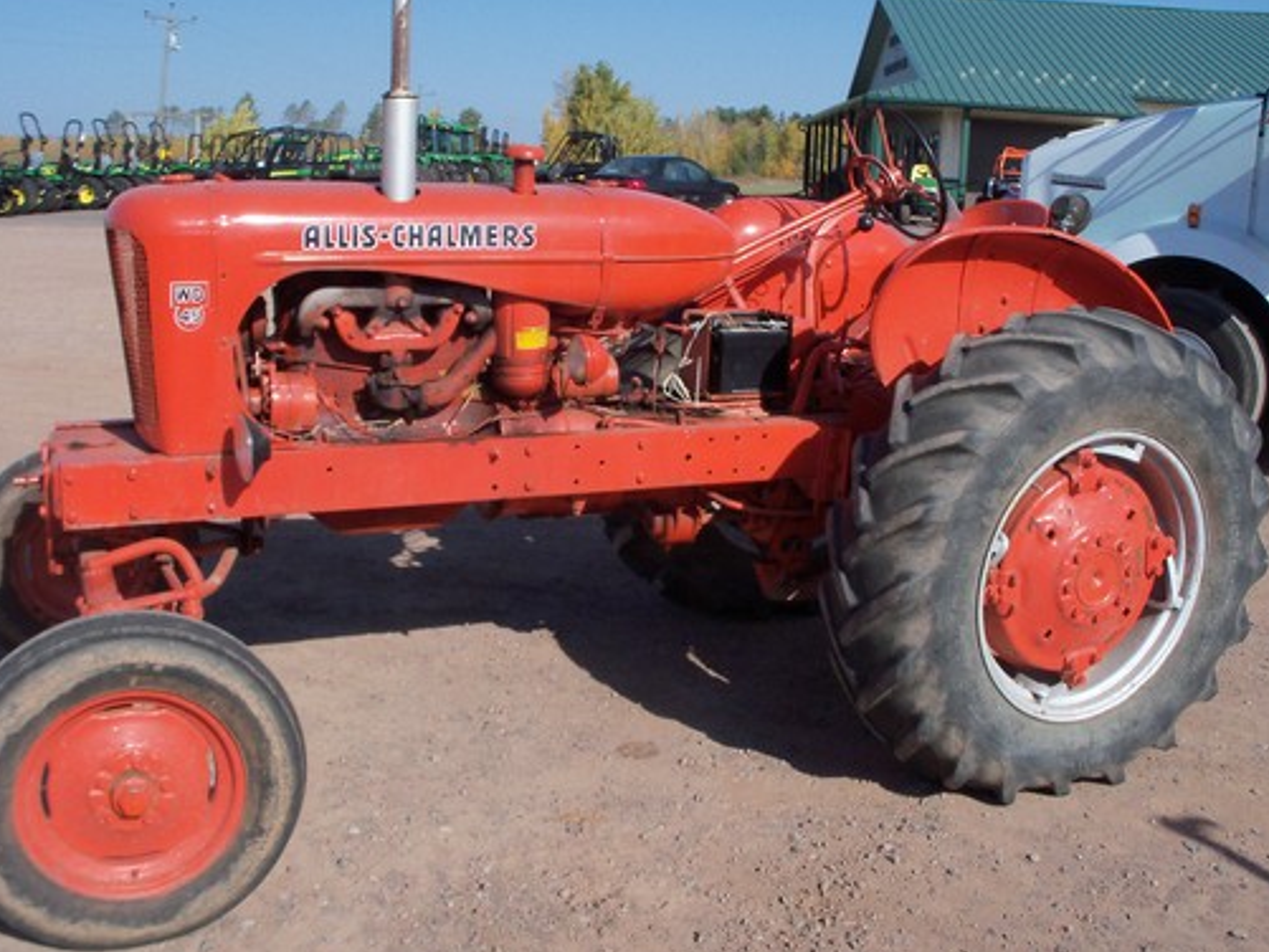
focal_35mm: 38
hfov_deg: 48.9
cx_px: 590
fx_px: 1393
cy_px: 448
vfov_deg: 37.7
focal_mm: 6.3
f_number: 5.5
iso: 80
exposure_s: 1/500
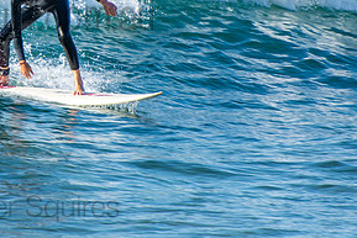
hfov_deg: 1.7
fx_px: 11965
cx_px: 23
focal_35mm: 1206
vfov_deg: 1.1
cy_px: 2
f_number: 6.3
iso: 100
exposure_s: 1/320
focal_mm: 400
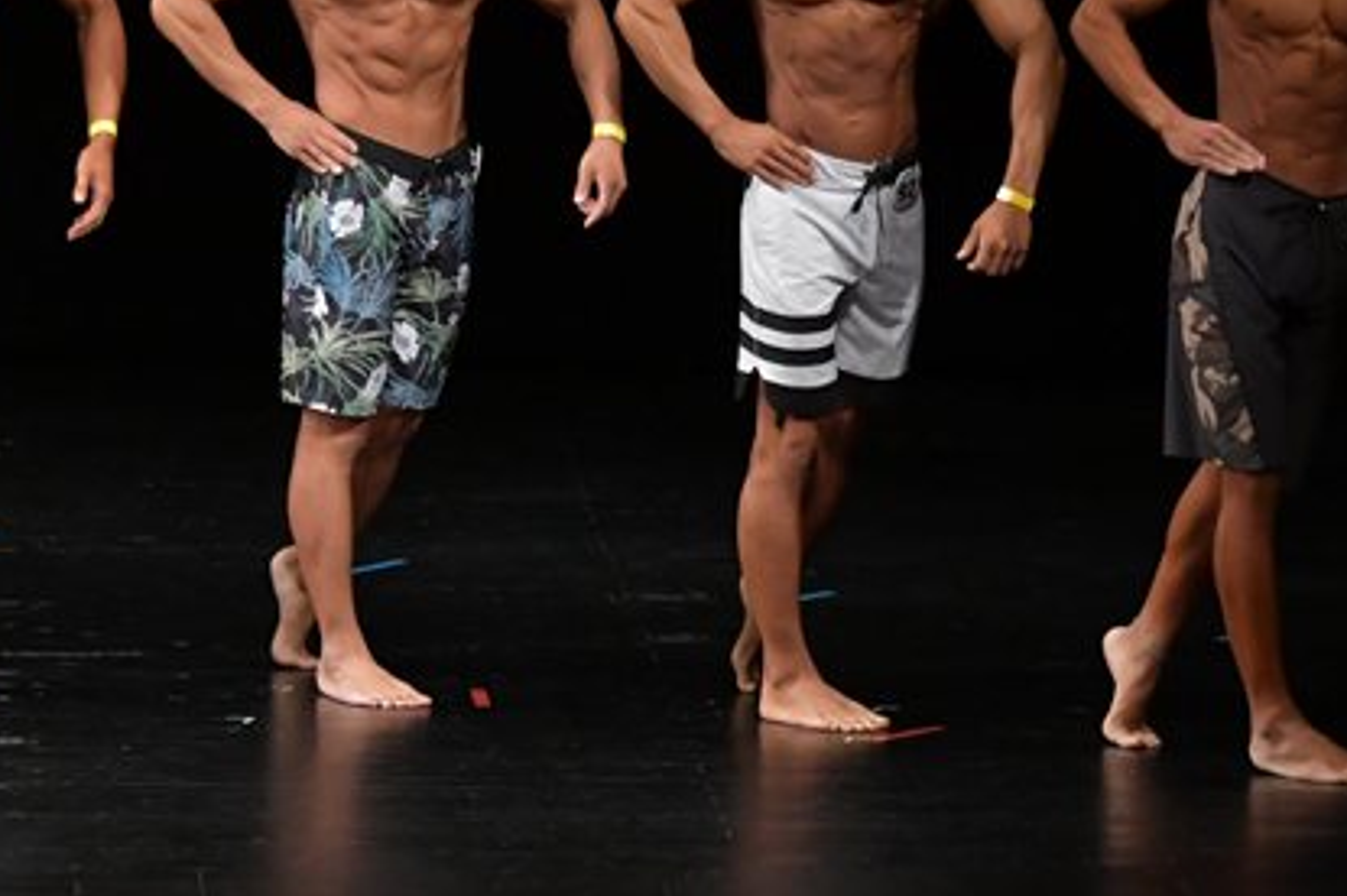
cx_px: 544
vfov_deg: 3.9
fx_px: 13048
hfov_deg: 5.9
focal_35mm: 349
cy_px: 205
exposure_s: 1/400
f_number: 5.6
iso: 3200
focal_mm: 125
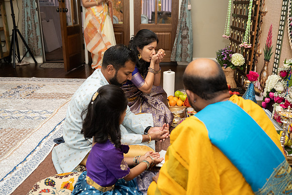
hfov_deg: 54.5
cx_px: 146
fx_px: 284
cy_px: 98
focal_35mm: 35
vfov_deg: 37.9
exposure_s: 1/160
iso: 1000
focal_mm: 34
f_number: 3.2
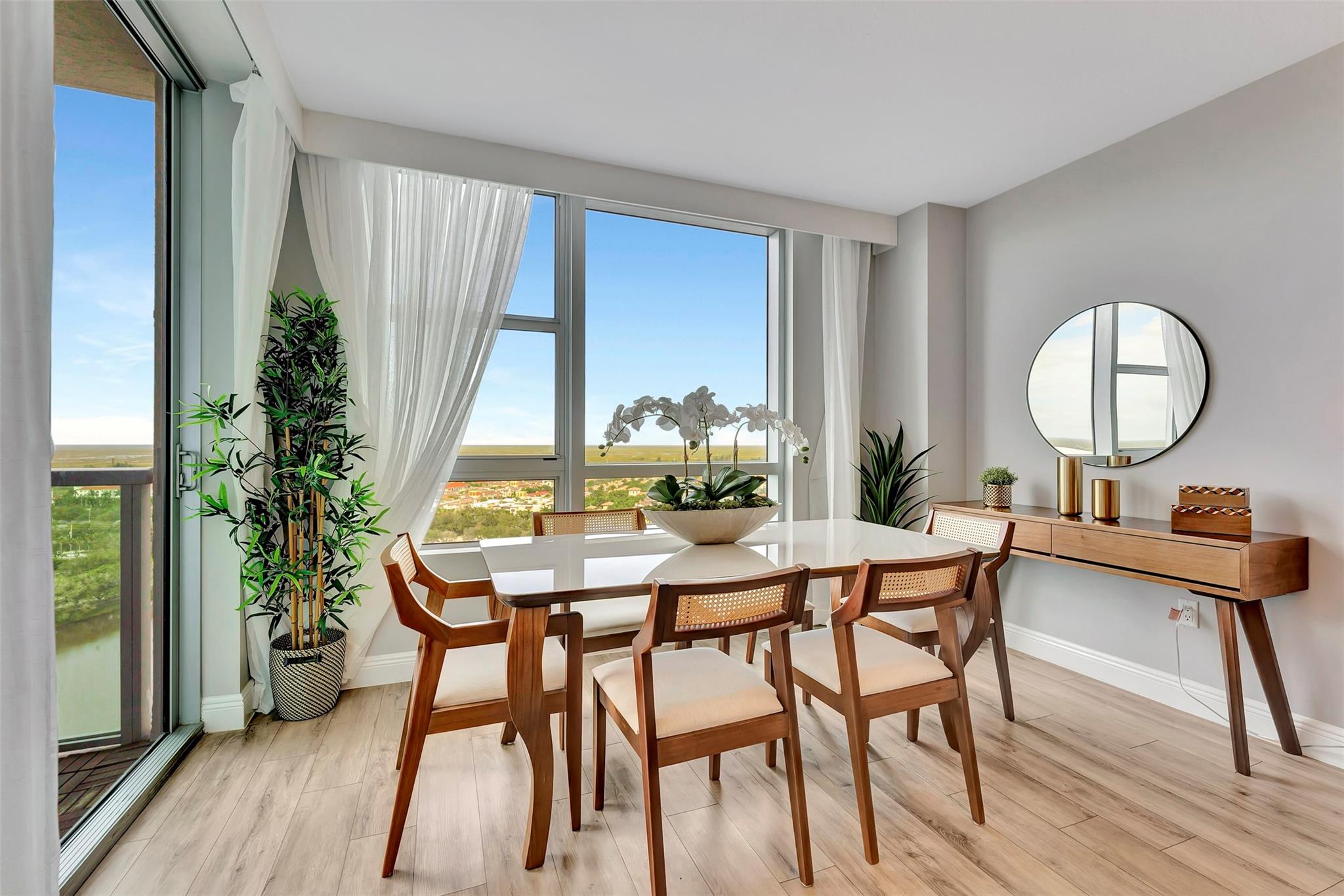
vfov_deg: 76.2
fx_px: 571
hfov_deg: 99.3
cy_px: 448
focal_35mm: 15
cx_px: 672
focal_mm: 15.3
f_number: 9
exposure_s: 1/50
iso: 400
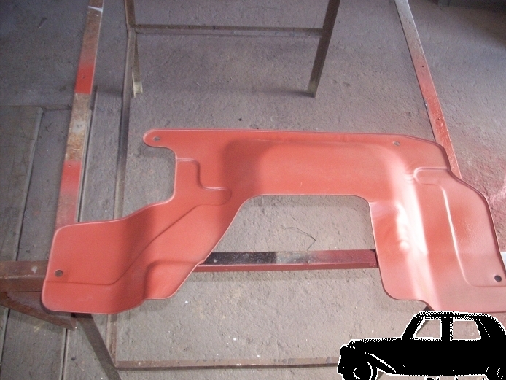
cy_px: 196
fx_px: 585
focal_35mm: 40
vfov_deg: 36.0
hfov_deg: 46.8
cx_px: 270
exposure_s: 1/30
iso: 259
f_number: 2.8
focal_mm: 6.2
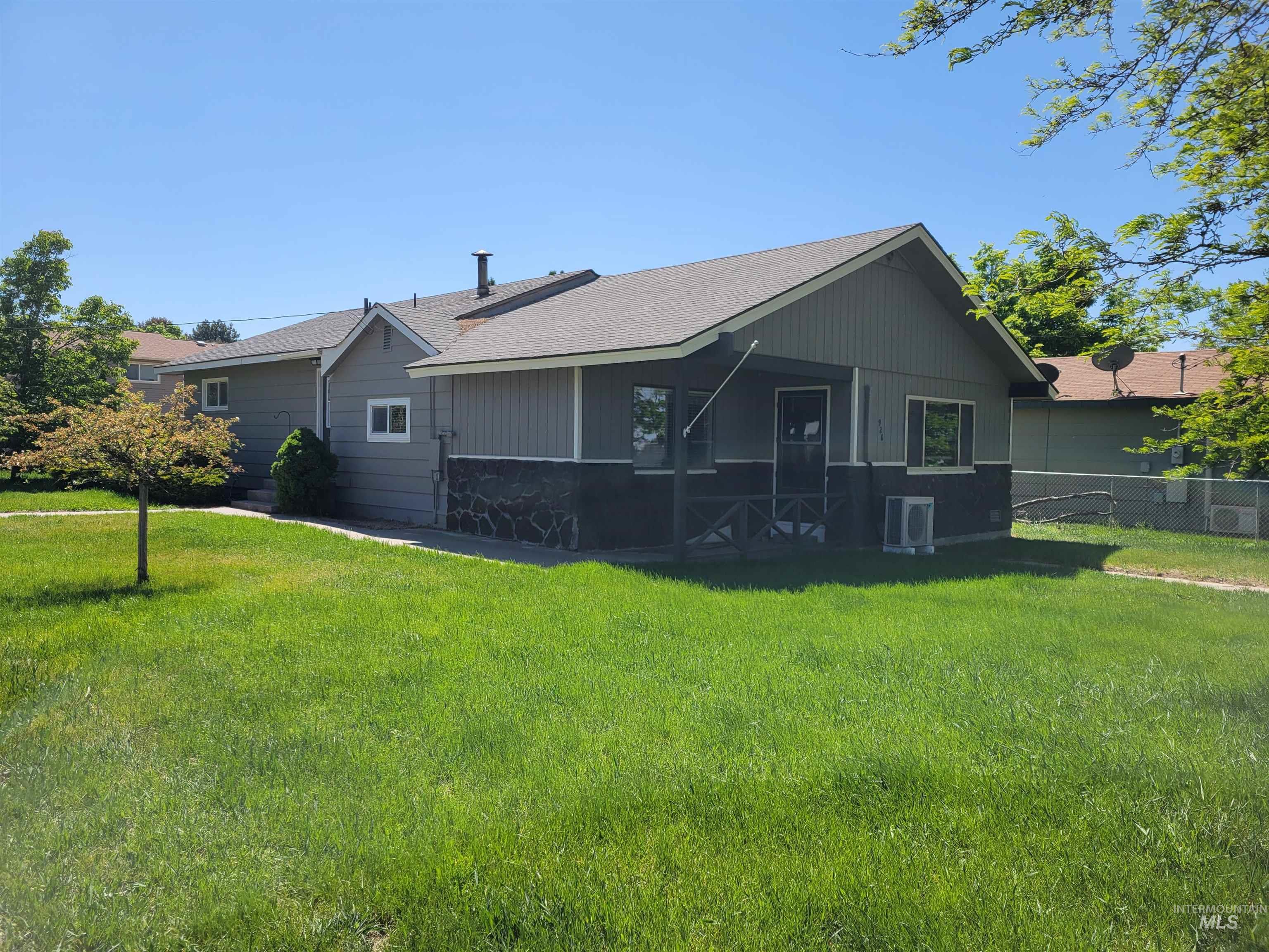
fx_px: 953
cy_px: 476
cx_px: 634
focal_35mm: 26
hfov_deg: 67.3
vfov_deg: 53.1
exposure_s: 1/2175
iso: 40
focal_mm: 5.4
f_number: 1.8
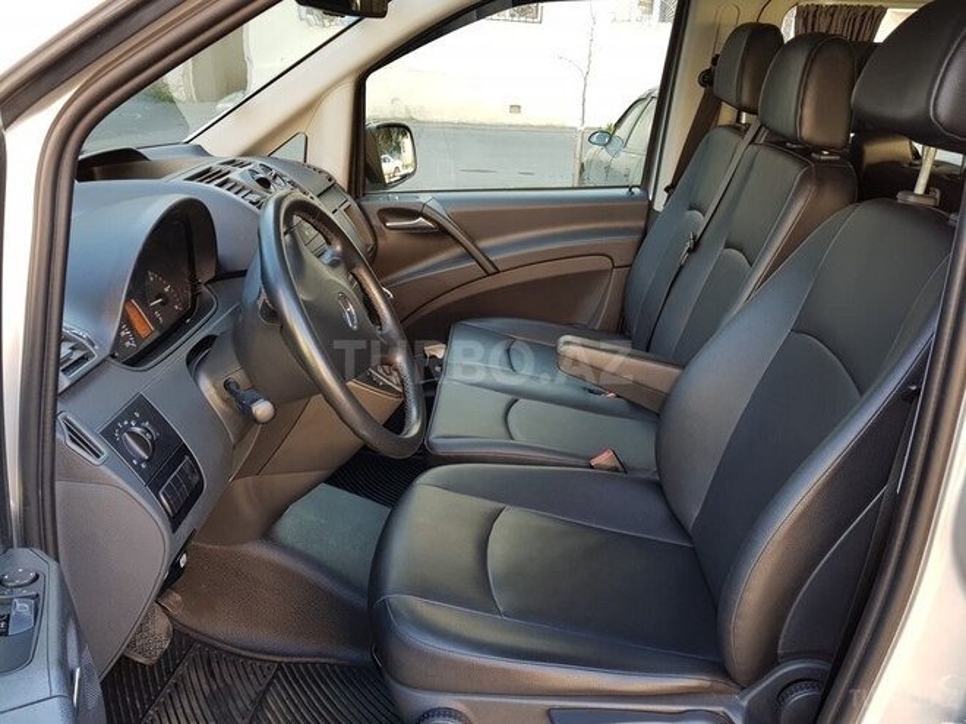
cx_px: 483
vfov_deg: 53.1
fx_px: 726
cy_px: 362
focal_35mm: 26
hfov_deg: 67.3
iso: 40
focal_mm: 4.2
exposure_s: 1/56
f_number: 1.7
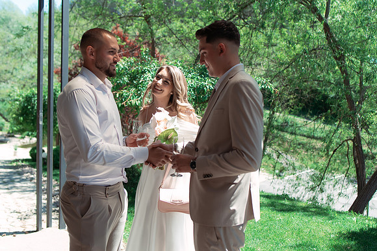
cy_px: 126
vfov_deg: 34.7
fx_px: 403
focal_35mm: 38
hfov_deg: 50.1
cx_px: 198
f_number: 3.2
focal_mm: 35
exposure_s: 1/400
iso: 125
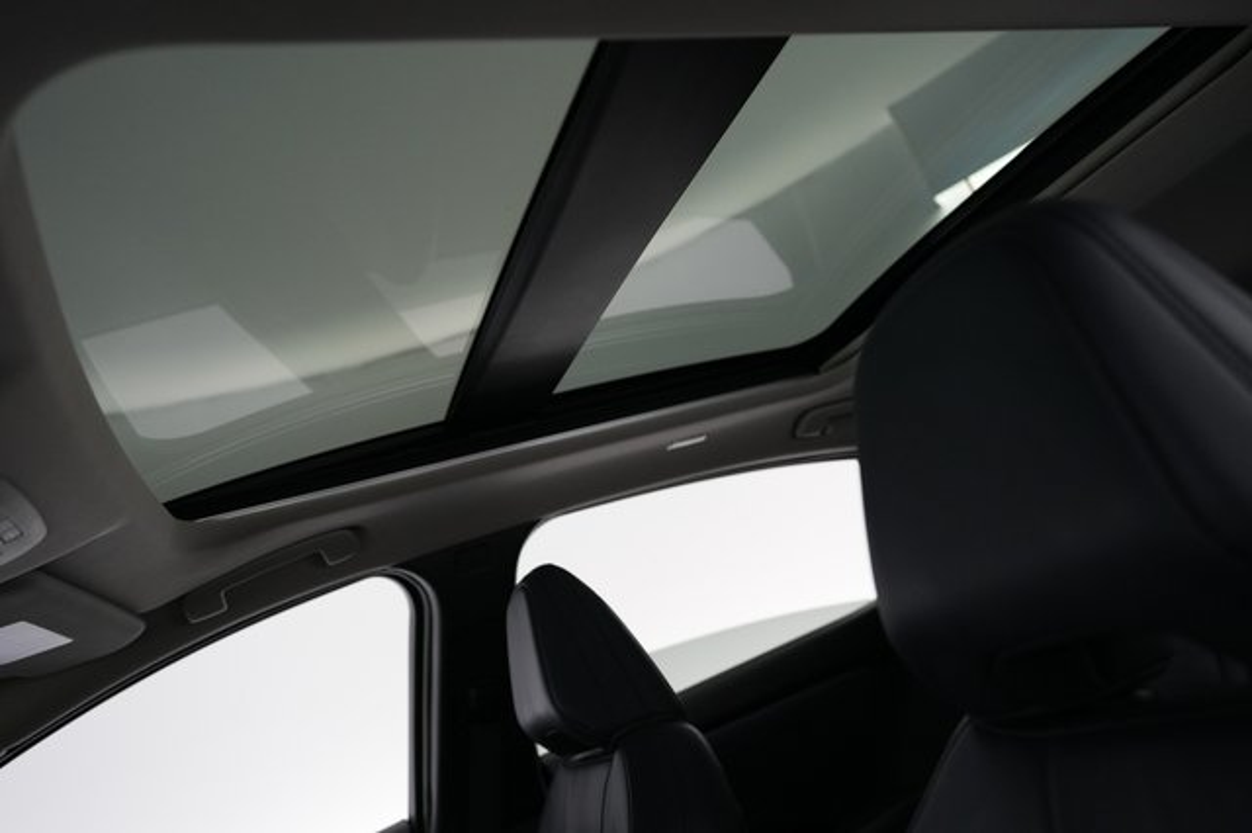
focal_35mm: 25
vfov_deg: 51.2
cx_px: 626
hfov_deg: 71.5
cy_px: 416
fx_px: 869
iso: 2500
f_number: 2.8
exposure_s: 1/160
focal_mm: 25
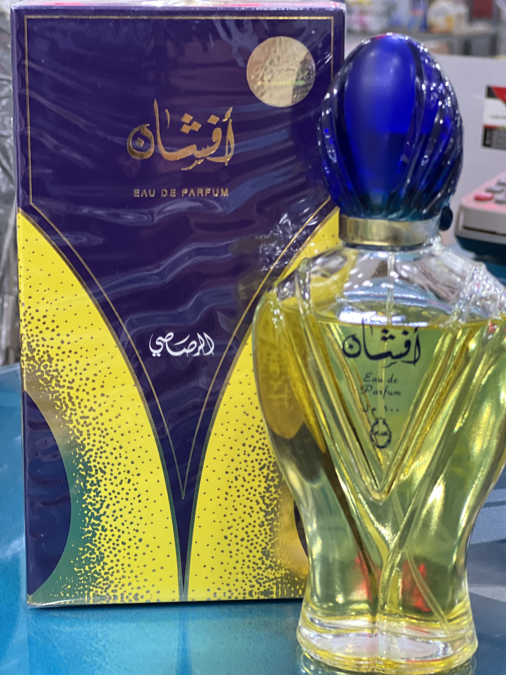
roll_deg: -0.3
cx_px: 253
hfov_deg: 19.1
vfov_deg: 25.3
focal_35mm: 77
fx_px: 1501
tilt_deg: -12.1
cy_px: 338
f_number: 2.8
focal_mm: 9
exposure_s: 1/33
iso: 125
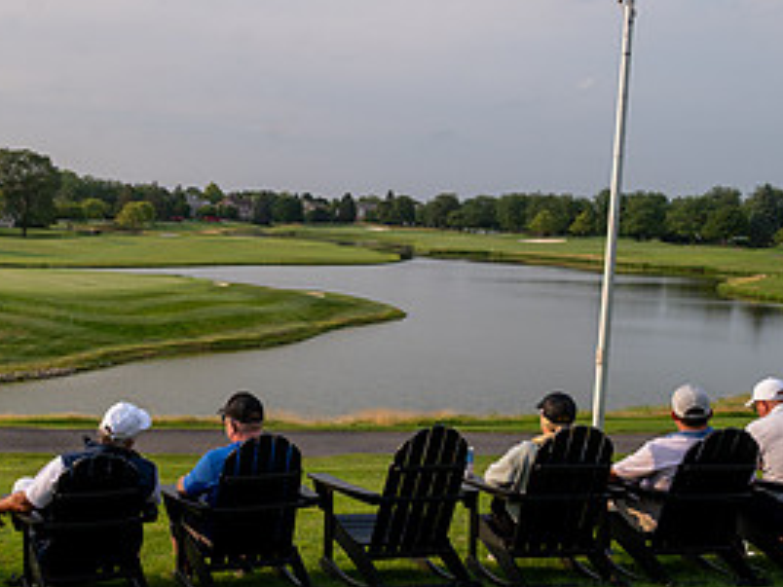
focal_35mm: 50
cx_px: 172
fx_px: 1131
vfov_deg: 29.1
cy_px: 301
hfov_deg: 37.0
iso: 250
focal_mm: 24
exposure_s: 1/400
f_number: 6.3
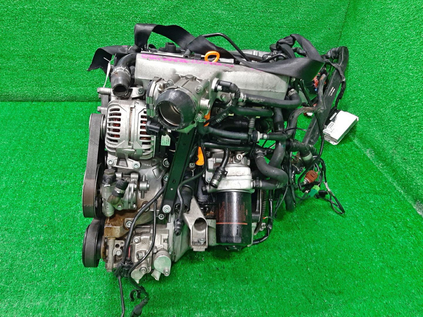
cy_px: 158
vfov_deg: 53.1
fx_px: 318
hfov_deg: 67.3
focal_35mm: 26
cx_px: 212
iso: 206
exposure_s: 1/50
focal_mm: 3.93
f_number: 1.7
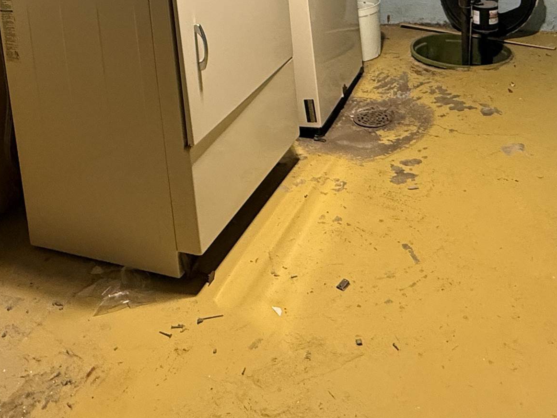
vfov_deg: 32.0
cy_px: -86
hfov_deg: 49.9
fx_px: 595
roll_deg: +2.7
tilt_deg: -6.6
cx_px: 324
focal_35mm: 37
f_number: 2.2
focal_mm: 2.22
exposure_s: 1/60
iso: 400
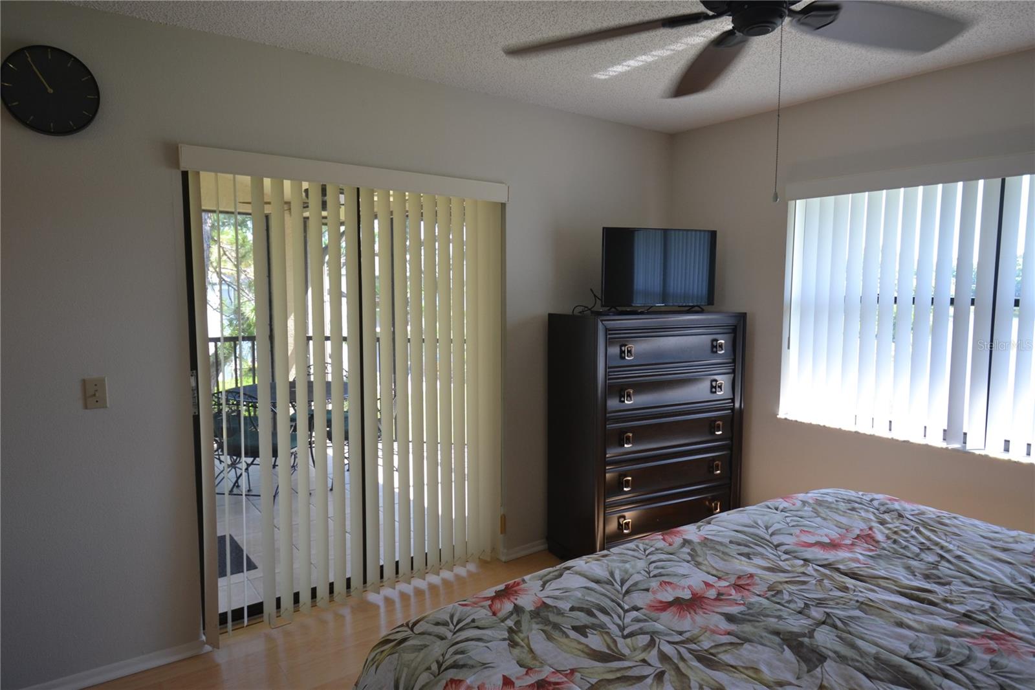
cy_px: 345
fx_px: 604
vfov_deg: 59.5
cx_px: 518
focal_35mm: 21
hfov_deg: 81.2
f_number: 5
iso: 400
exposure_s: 1/100
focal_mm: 14
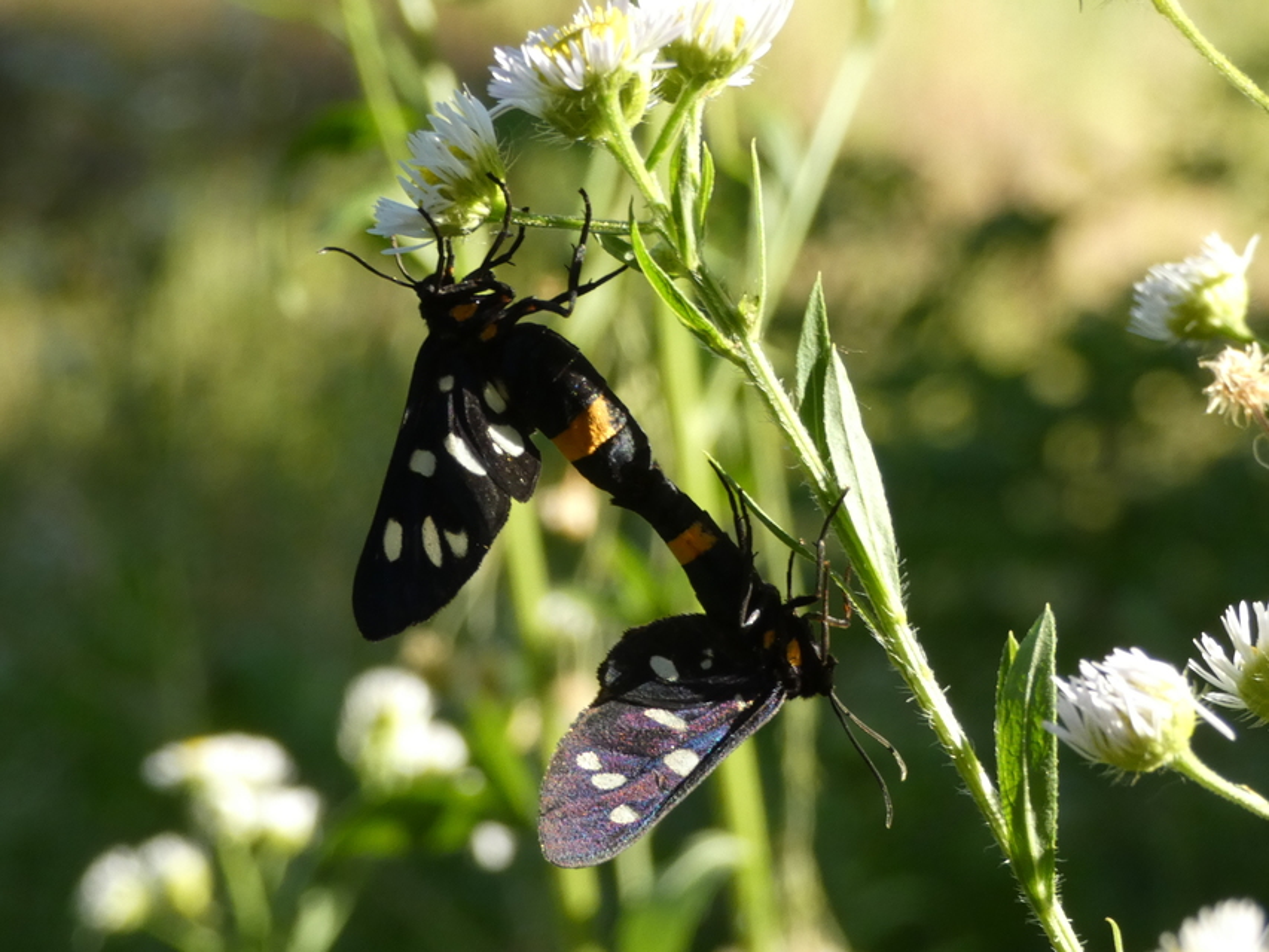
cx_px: 634
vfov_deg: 12.2
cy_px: 476
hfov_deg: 16.1
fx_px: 4473
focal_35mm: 122
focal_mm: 21.9
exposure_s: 1/80
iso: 200
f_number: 5.1
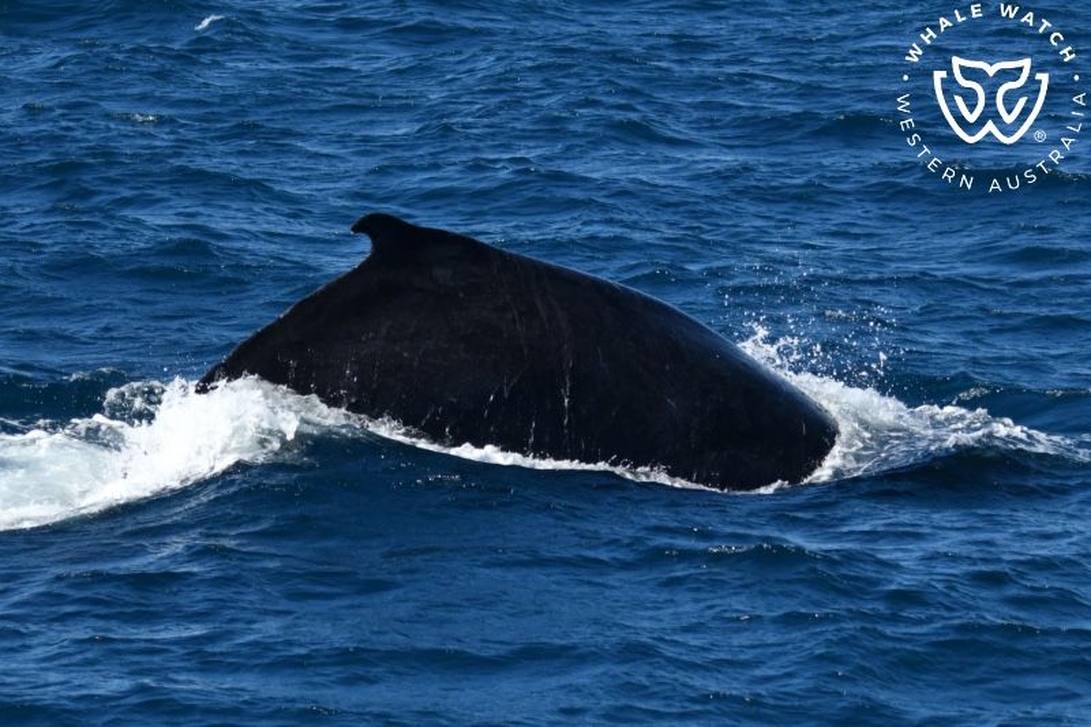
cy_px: 364
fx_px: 4393
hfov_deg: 14.2
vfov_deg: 9.5
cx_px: 546
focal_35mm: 145
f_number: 5
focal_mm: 145
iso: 800
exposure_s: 1/8000
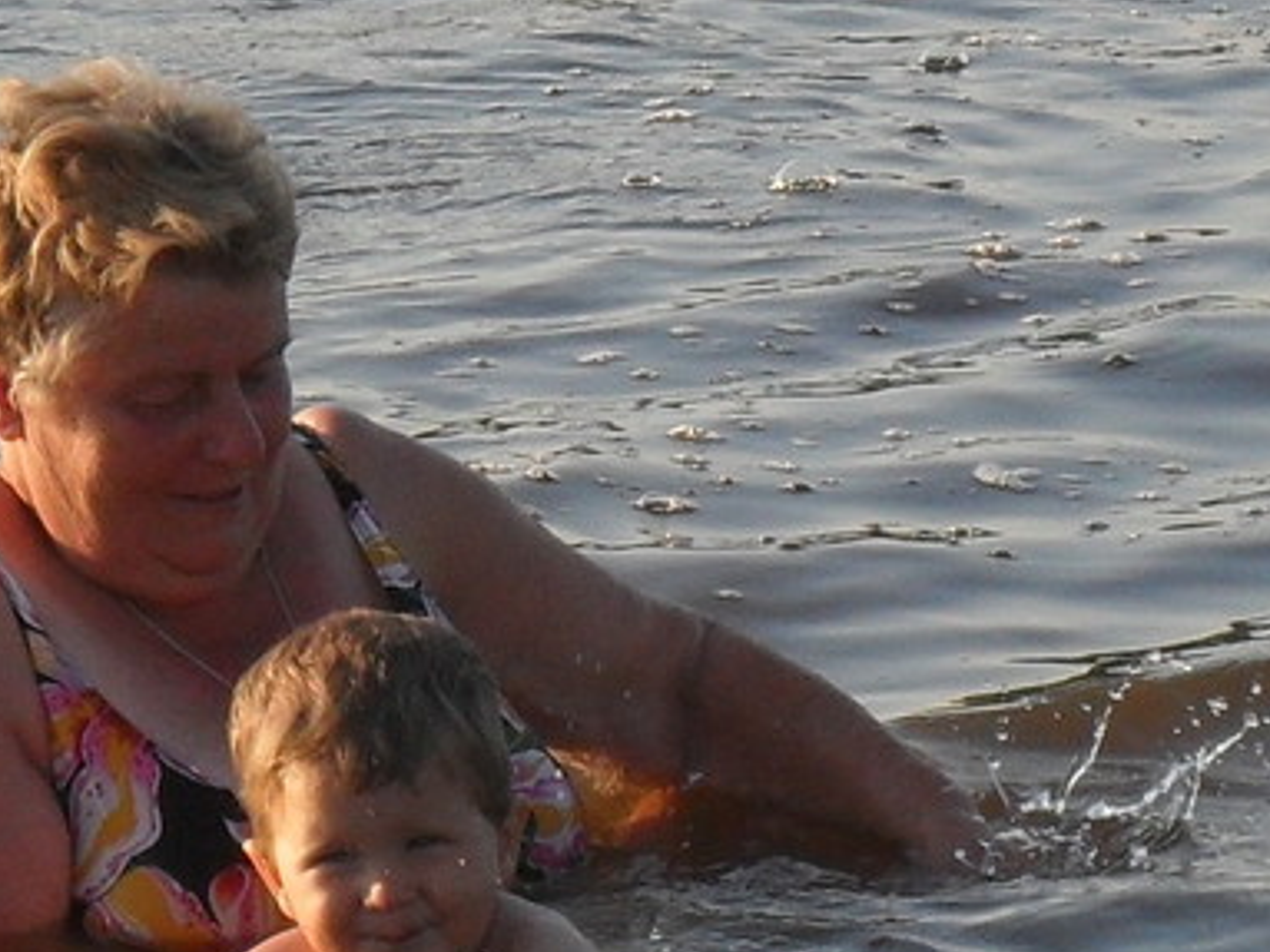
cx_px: 487
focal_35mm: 137
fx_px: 5025
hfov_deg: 14.4
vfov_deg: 10.8
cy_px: 612
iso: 100
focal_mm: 18.6
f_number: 5.2
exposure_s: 1/250
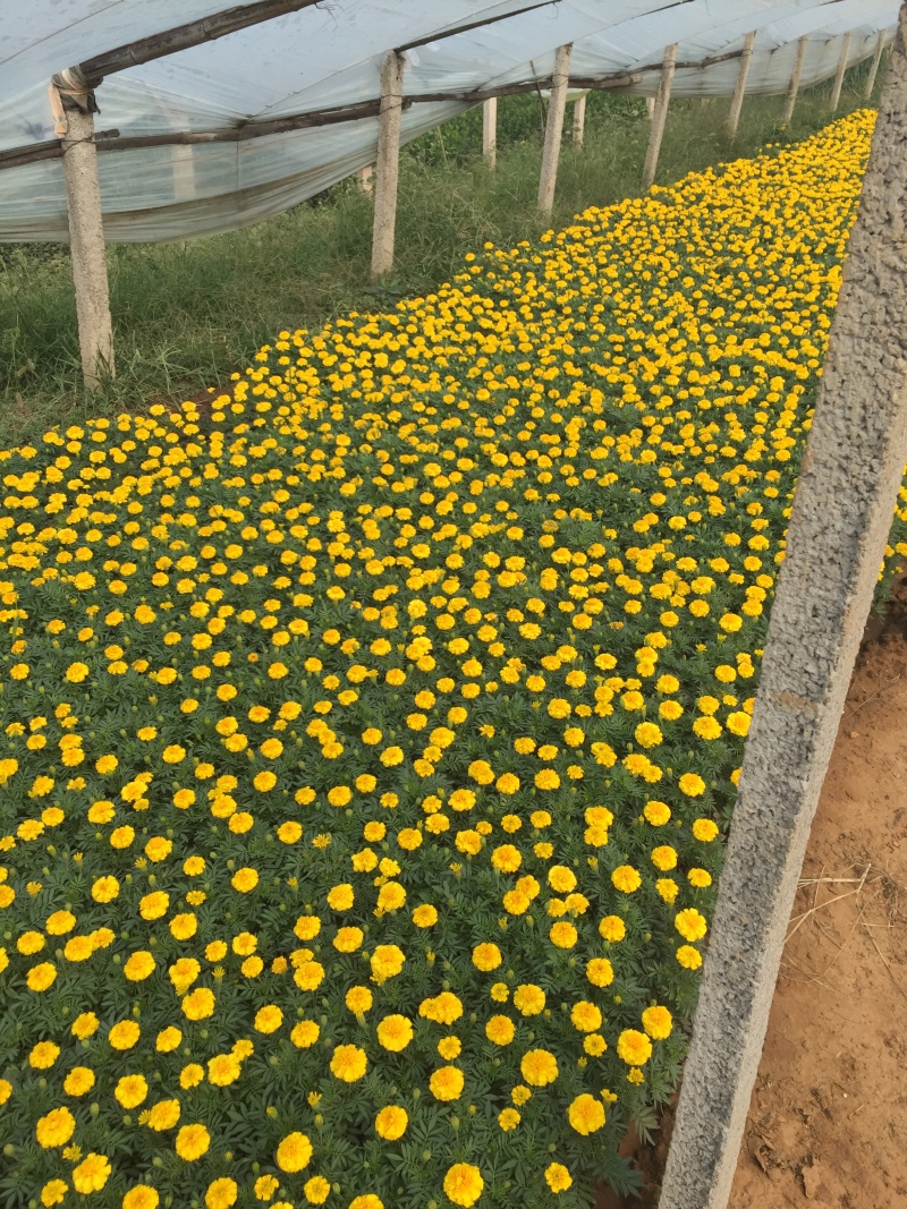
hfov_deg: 48.2
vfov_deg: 61.7
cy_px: 604
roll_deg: -1.3
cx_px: 454
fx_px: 1013
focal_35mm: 29
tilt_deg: -31.6
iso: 32
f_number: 2.2
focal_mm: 4.15
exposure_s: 1/682
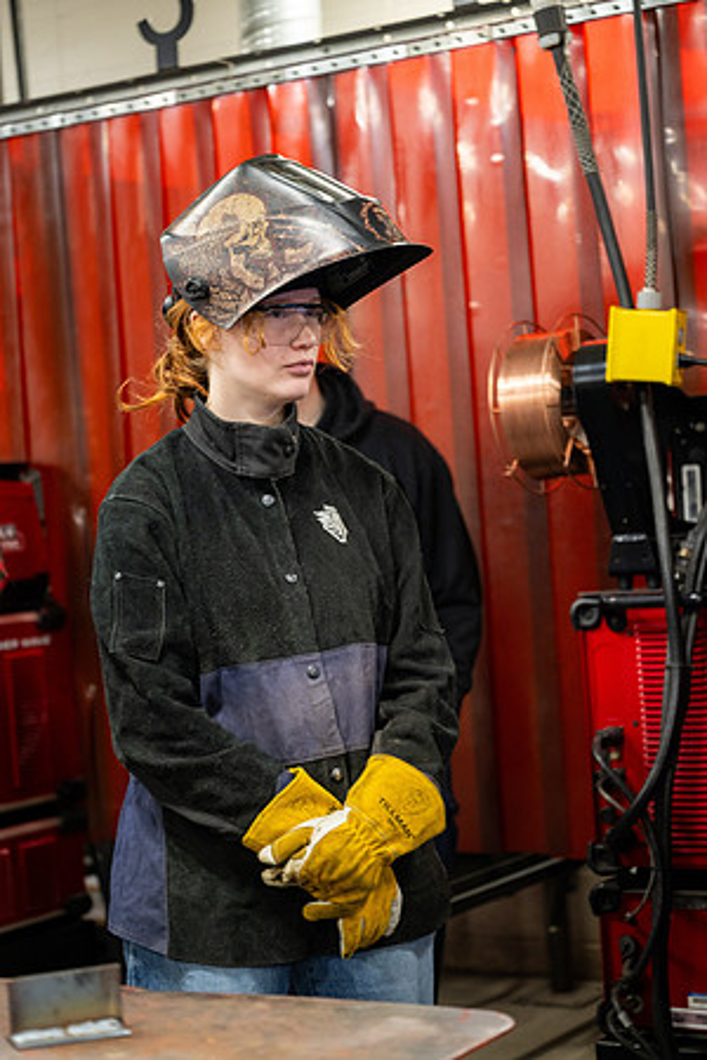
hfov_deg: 19.5
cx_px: 354
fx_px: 2062
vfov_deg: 28.8
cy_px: 530
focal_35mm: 70
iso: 640
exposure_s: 1/125
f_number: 2.8
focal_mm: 70
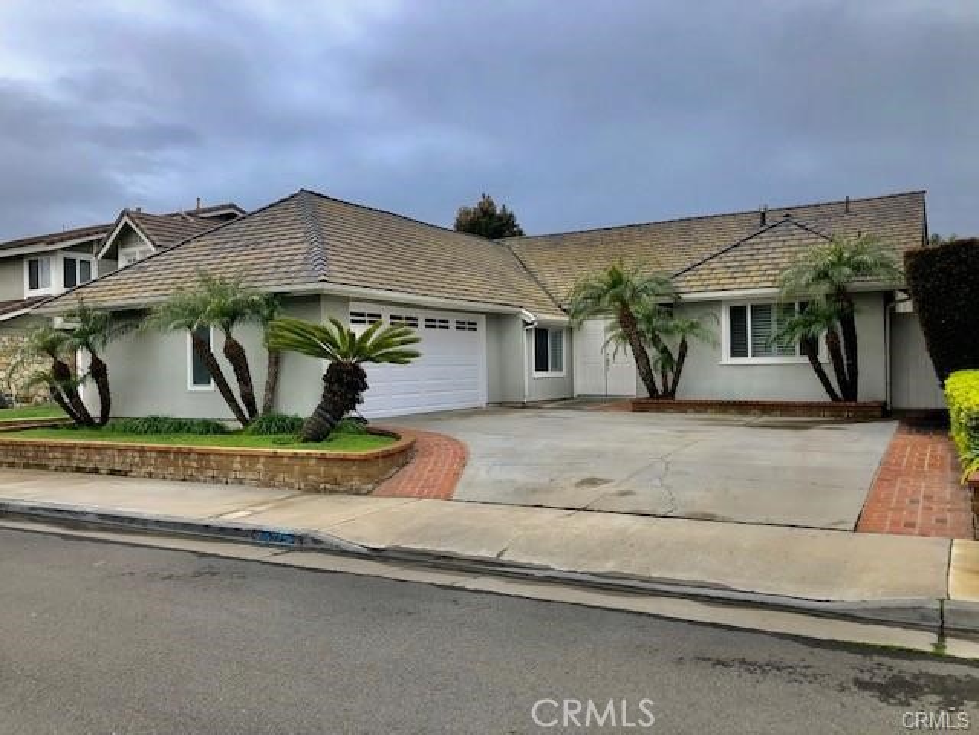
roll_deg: +0.0
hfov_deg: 63.4
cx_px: 490
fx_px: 792
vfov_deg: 49.7
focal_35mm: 28
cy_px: 368
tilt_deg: +0.9
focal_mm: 3.99
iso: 20
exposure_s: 1/1080
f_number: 1.8
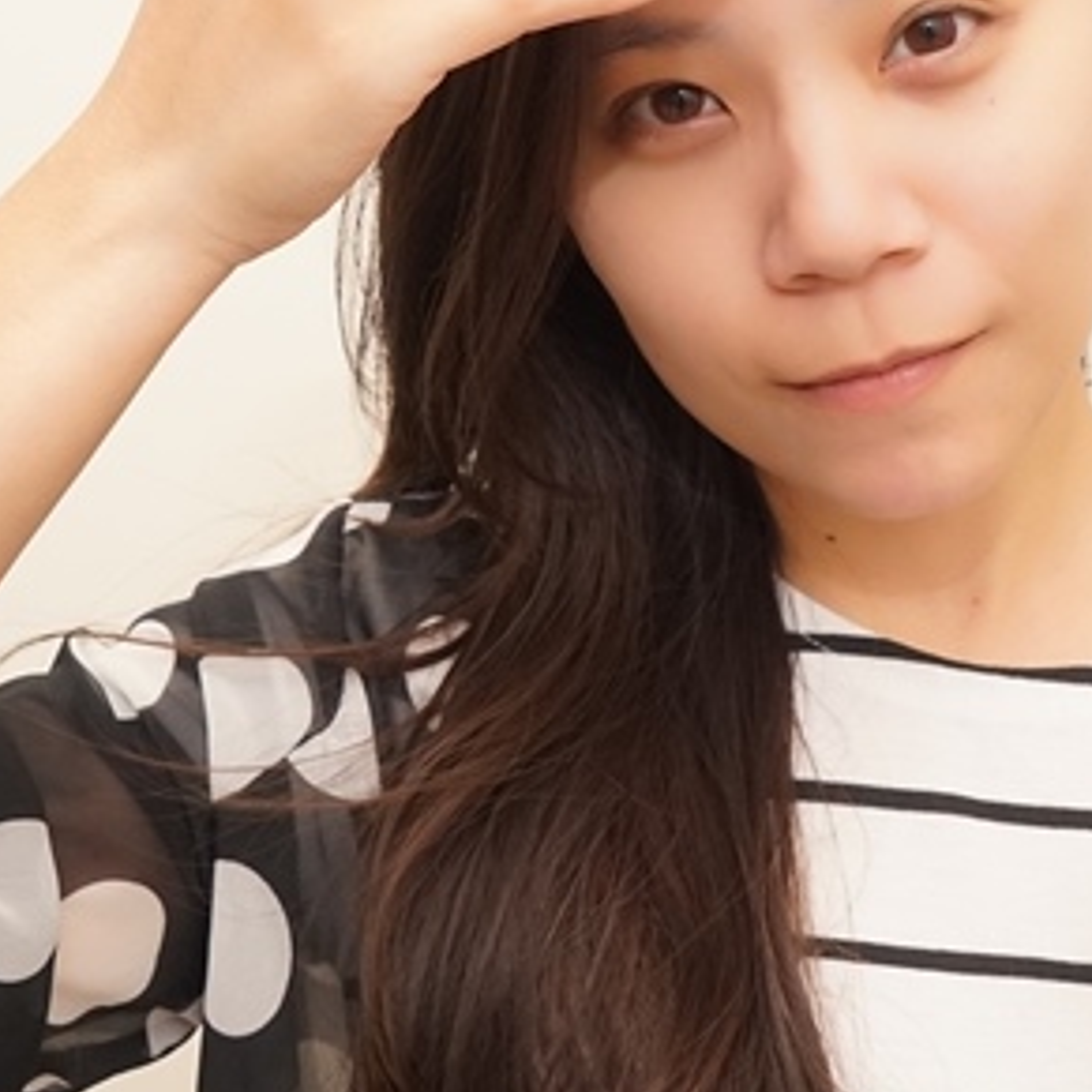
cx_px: 694
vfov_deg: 27.2
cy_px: 396
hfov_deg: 27.2
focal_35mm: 63
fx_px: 2248
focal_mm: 27
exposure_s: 1/60
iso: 1600
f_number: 7.1
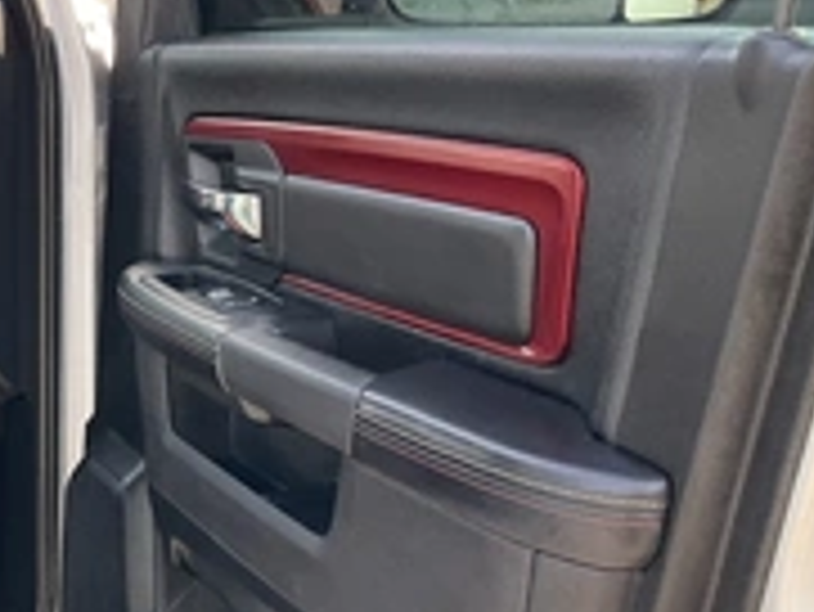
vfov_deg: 22.7
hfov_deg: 27.9
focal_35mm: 64
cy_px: 472
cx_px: -54
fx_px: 1506
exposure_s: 1/157
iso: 32
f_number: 1.8
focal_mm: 3
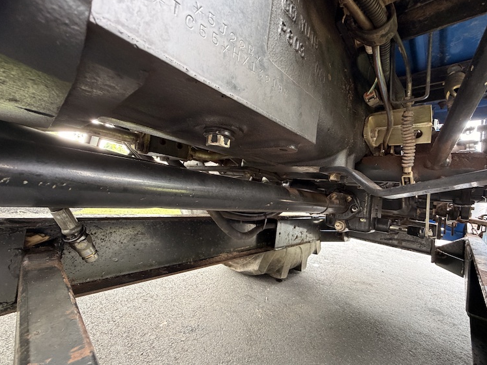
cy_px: 183
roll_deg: -7.7
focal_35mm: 15
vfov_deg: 81.7
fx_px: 211
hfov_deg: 98.1
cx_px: 254
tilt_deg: +1.4
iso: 320
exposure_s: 1/79
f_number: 2.2
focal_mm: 2.22
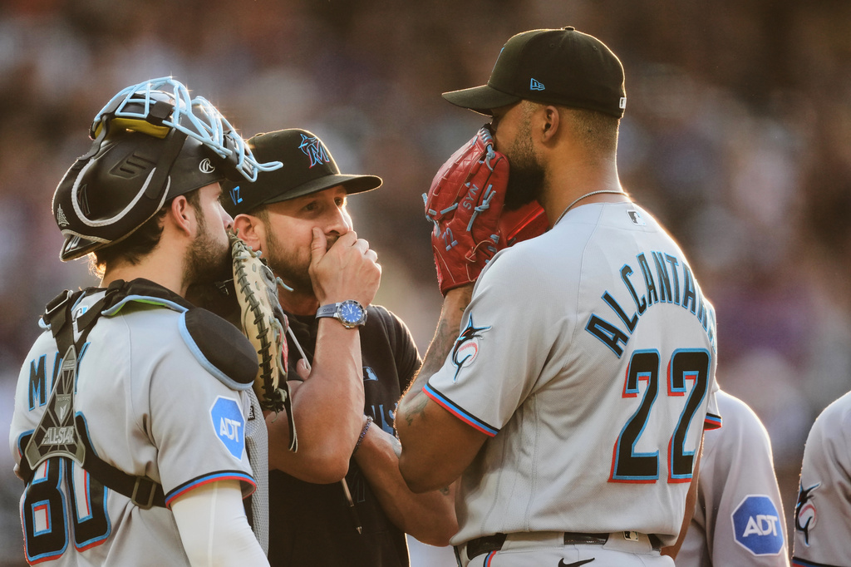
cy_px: 284
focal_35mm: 900
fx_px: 21267
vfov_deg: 1.5
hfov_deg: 2.3
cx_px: 426
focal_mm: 600
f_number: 4
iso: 1600
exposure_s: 1/1600
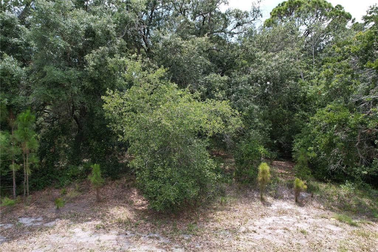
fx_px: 231
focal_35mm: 22
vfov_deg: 57.2
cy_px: 126
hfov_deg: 78.6
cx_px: 189
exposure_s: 1/640
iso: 100
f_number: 2.8
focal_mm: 8.38
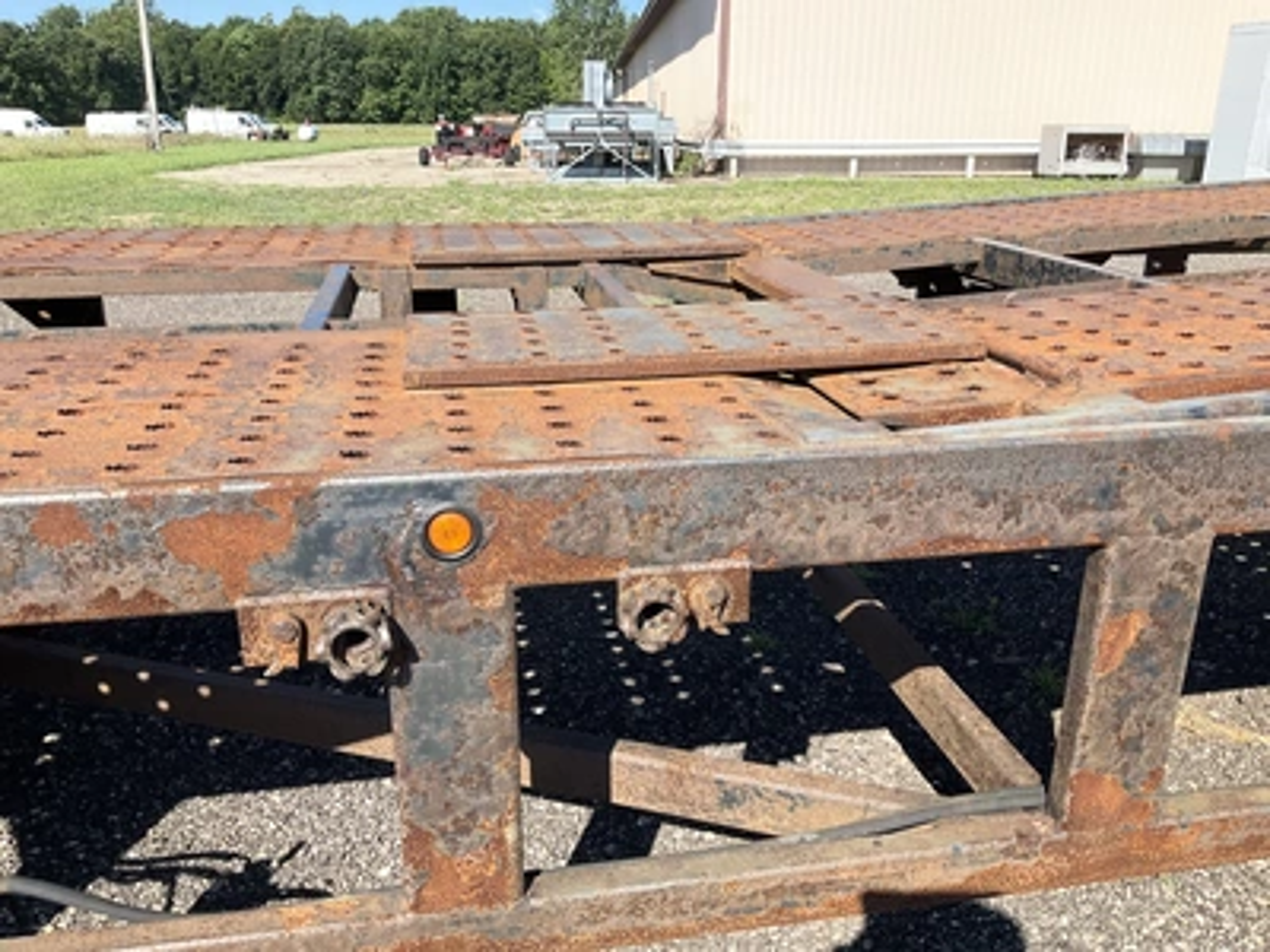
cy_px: 476
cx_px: 635
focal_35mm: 29
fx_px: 1064
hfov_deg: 61.7
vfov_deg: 48.2
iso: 25
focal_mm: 3
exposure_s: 1/898
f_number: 1.8
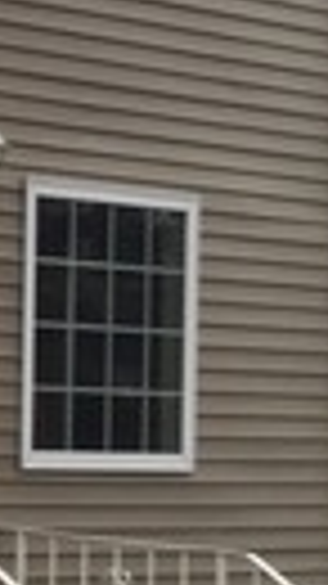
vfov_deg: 13.8
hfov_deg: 6.4
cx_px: -975
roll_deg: -1.6
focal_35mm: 156
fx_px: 2415
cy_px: 202
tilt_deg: +0.0
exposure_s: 1/180
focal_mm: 4.15
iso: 32
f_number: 2.2
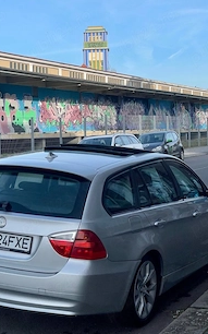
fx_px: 654
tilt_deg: -0.6
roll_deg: -0.4
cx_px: 77
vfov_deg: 28.5
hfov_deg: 18.1
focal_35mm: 72
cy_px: 135
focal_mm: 6
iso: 25
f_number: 2
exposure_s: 1/905
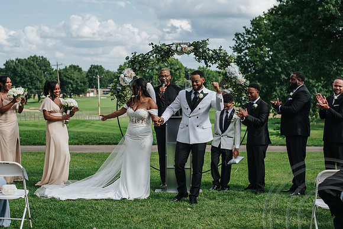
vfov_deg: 21.4
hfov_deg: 31.7
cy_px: 108
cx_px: 176
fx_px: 604
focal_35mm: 63
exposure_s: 1/1600
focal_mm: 50
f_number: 3.2
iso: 125
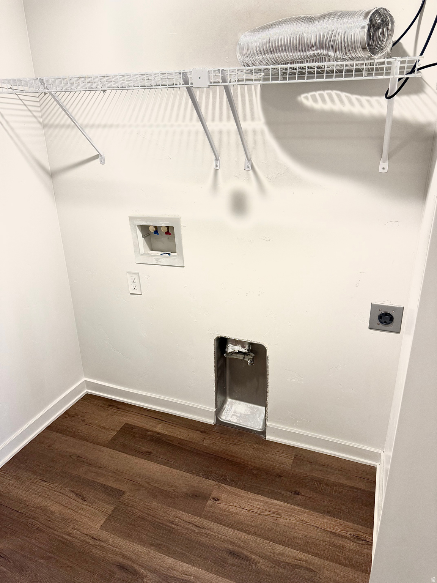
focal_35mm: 24
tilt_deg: -21.1
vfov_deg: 71.6
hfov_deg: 56.8
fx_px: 404
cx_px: 218
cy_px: 292
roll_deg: +0.6
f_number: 1.78
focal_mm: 6.76
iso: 160
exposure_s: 1/60
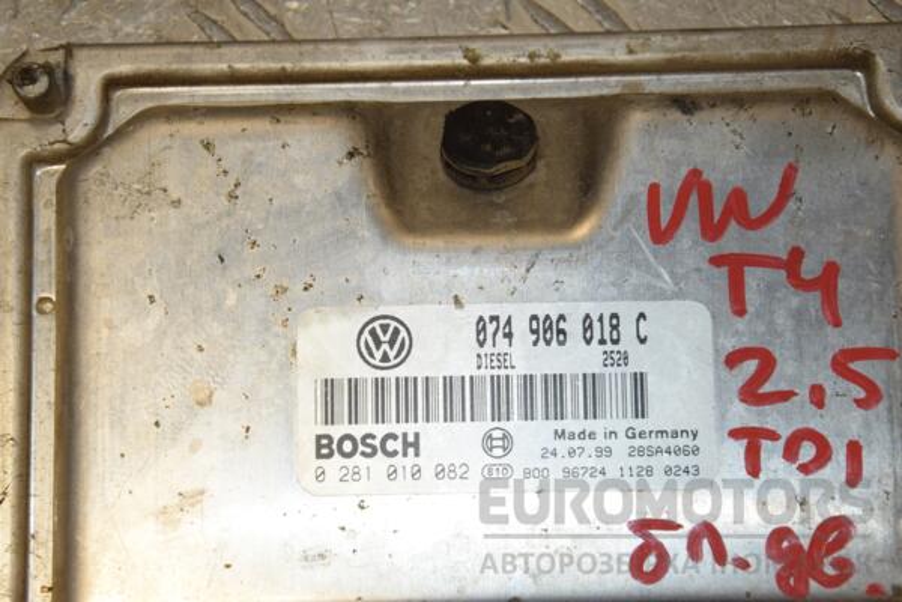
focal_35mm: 99
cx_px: 451
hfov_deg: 20.6
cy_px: 301
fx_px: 2480
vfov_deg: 13.8
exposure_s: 1/200
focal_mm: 66
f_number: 9
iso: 800
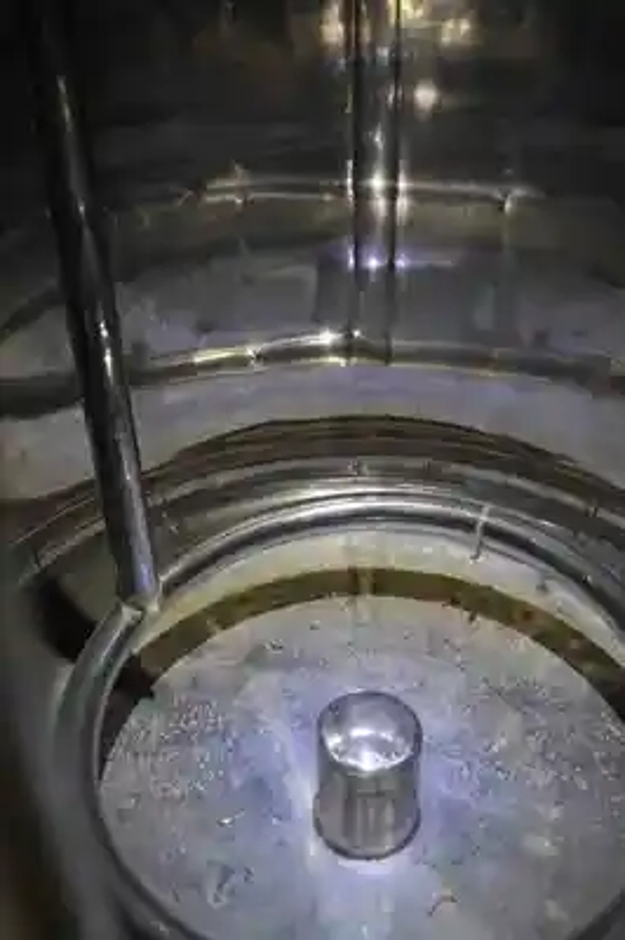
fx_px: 1017
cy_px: 470
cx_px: 312
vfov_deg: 49.6
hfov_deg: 34.2
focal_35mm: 39
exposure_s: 1/80
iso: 400
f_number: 4.2
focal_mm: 26
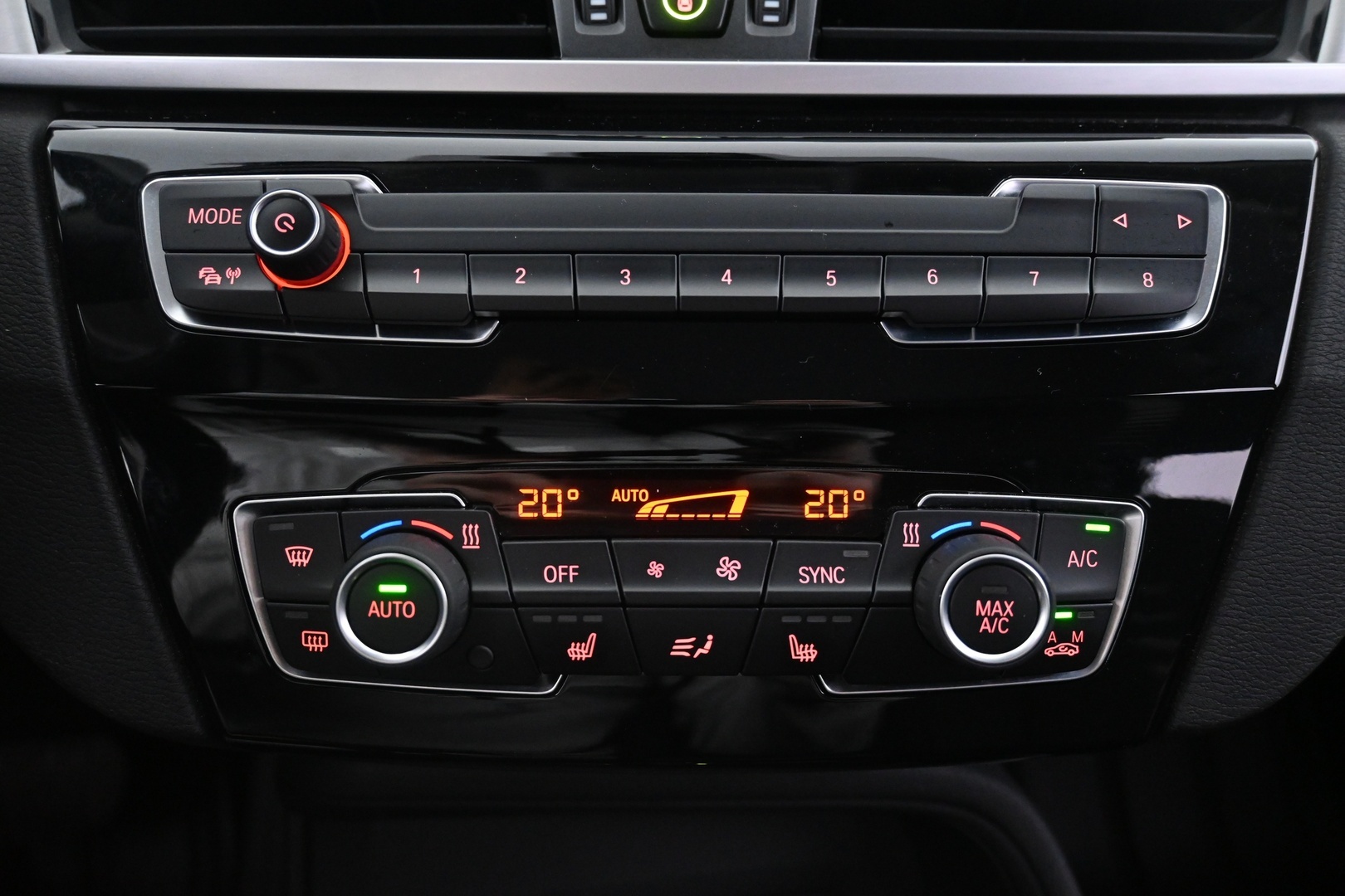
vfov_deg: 43.6
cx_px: 672
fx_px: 1121
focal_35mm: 30
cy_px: 448
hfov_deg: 61.9
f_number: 3.8
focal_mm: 20
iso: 4000
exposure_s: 1/30
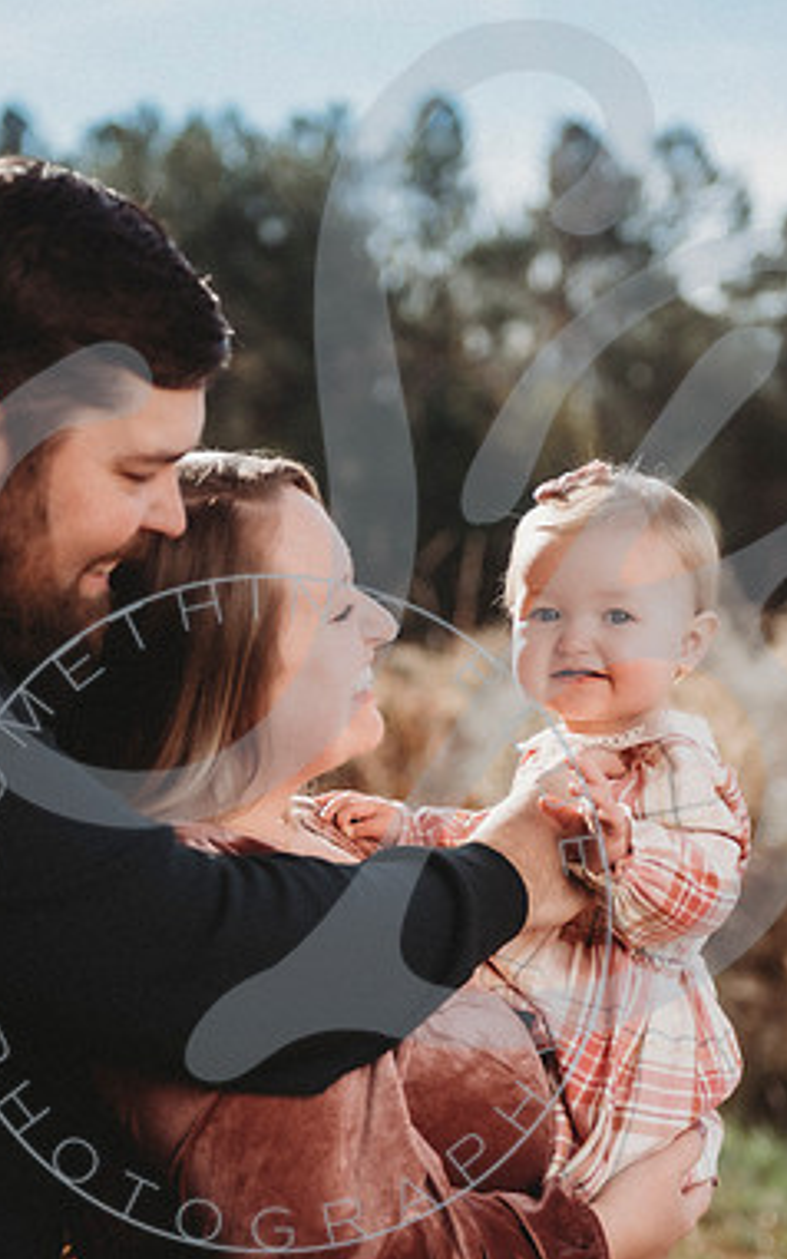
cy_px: 636
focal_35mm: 87
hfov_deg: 15.0
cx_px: 436
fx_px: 2987
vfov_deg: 23.8
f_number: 2.8
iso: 100
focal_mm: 56
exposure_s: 1/1250
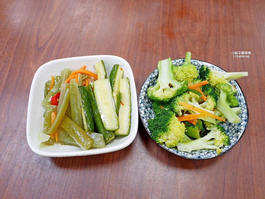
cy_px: 100
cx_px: 132
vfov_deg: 49.8
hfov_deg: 63.4
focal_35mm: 28
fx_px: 214
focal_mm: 14
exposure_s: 1/80
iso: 200
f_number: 2.5
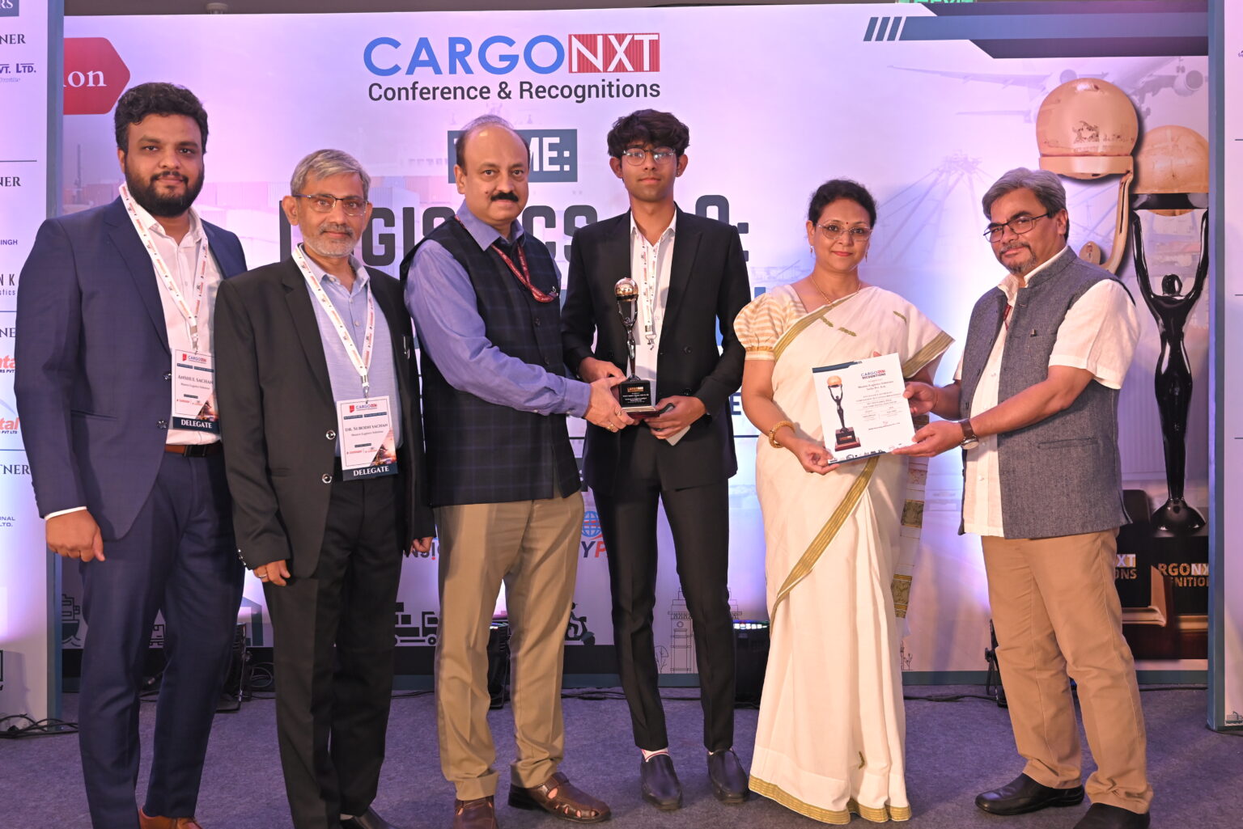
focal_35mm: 34
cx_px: 622
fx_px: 1191
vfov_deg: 38.4
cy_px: 414
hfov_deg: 55.1
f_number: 5
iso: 1600
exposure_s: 1/125
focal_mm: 34.5
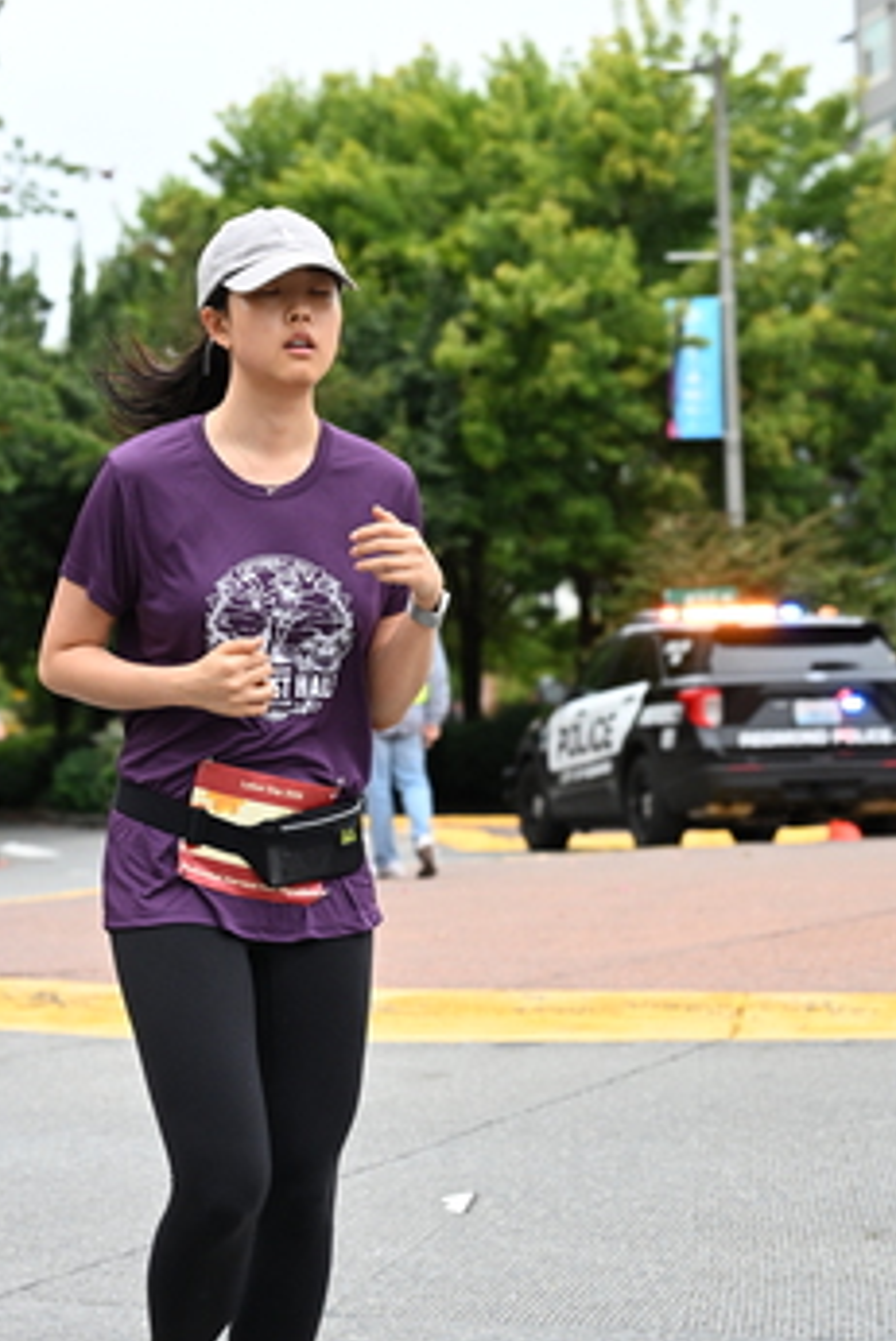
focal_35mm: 97
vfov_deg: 21.0
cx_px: 293
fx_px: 3617
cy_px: 597
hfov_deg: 14.1
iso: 1600
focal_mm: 61
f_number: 4
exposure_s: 1/640
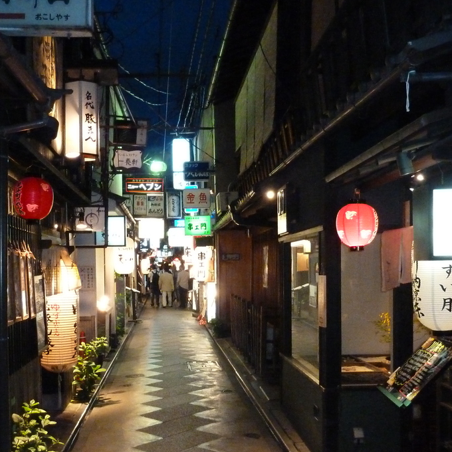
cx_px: 190
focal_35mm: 39
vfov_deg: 42.4
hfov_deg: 42.7
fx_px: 576
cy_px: 293
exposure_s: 1/20
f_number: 3.3
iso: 800
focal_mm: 4.1
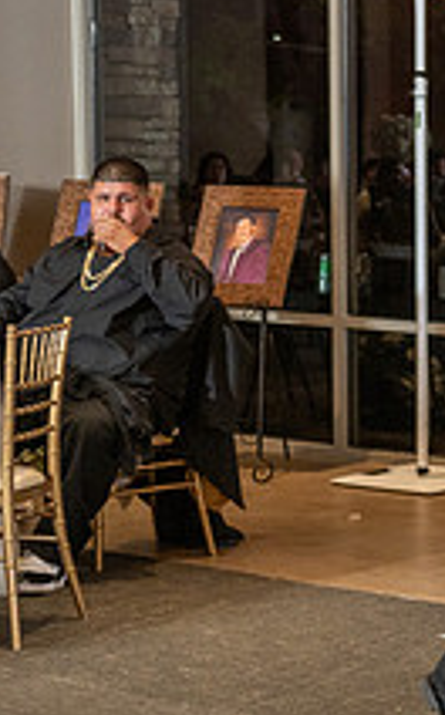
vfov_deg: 19.6
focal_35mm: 106
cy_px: 423
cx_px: 974
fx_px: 2062
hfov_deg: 10.9
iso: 800
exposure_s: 1/160
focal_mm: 38
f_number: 3.5
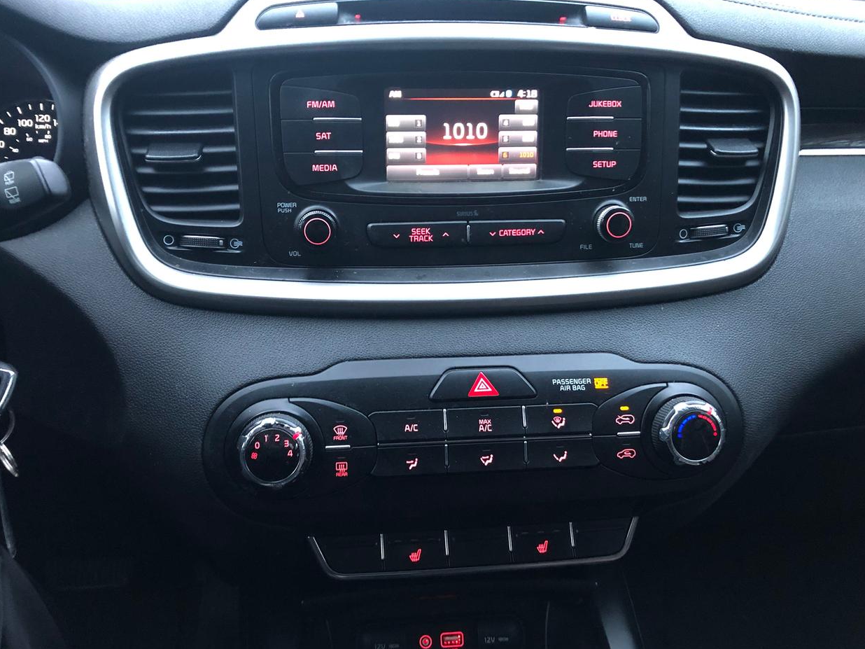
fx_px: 725
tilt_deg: -23.2
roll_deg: -2.5
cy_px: 331
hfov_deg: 61.7
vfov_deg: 48.2
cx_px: 422
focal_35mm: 29
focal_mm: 3.99
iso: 100
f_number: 1.8
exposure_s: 1/5
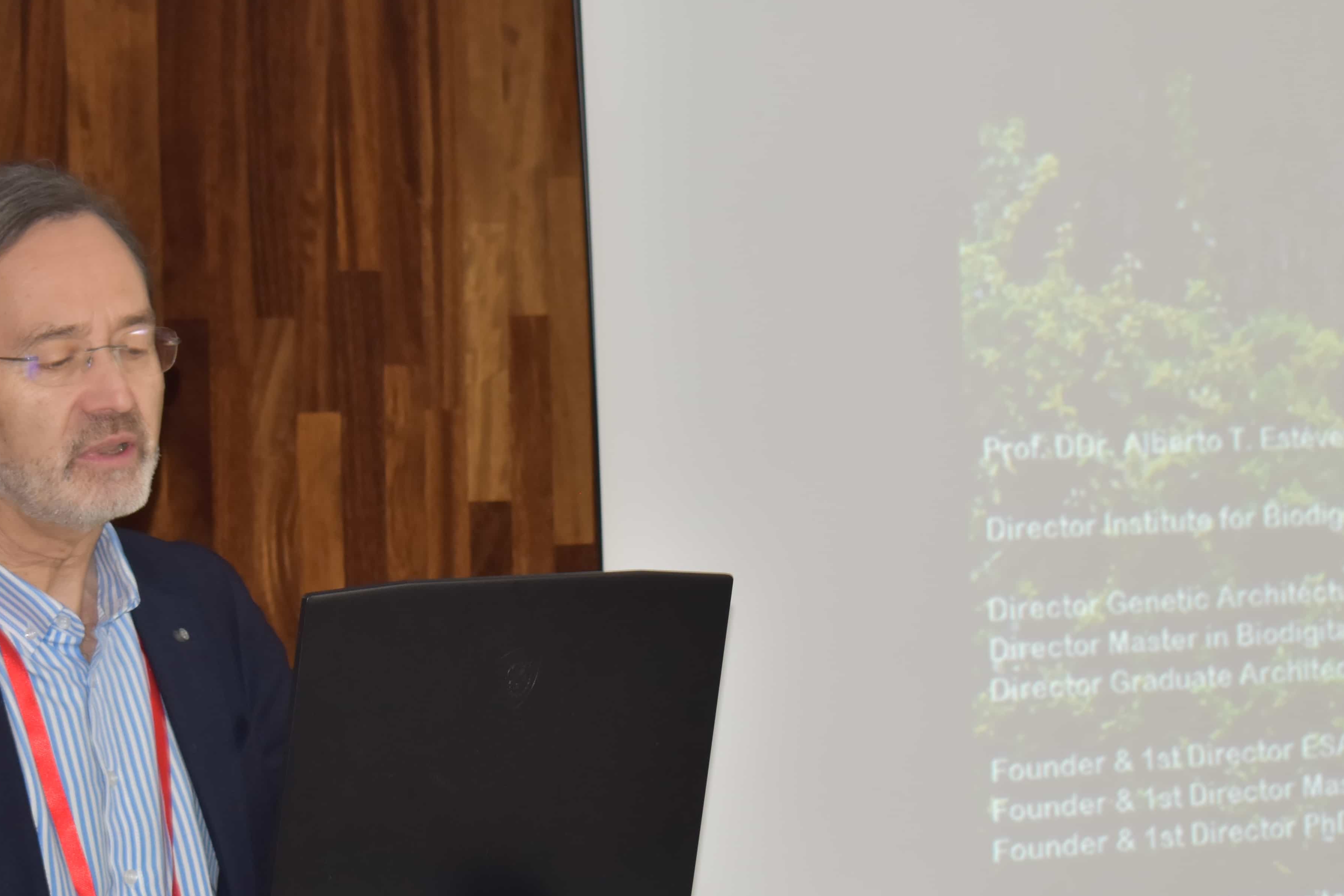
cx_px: 513
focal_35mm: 138
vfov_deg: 9.9
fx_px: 5145
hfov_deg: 14.9
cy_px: 554
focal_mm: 55
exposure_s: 1/30
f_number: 5.6
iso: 500
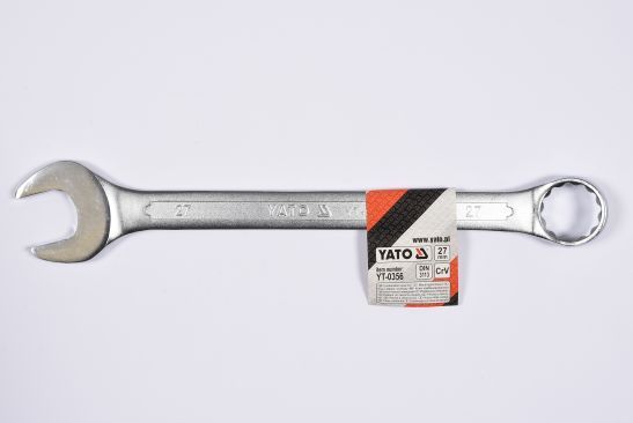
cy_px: 212
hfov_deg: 27.0
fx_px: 1320
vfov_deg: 18.2
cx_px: 316
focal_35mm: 75
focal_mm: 50
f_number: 14
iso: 250
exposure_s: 1/125
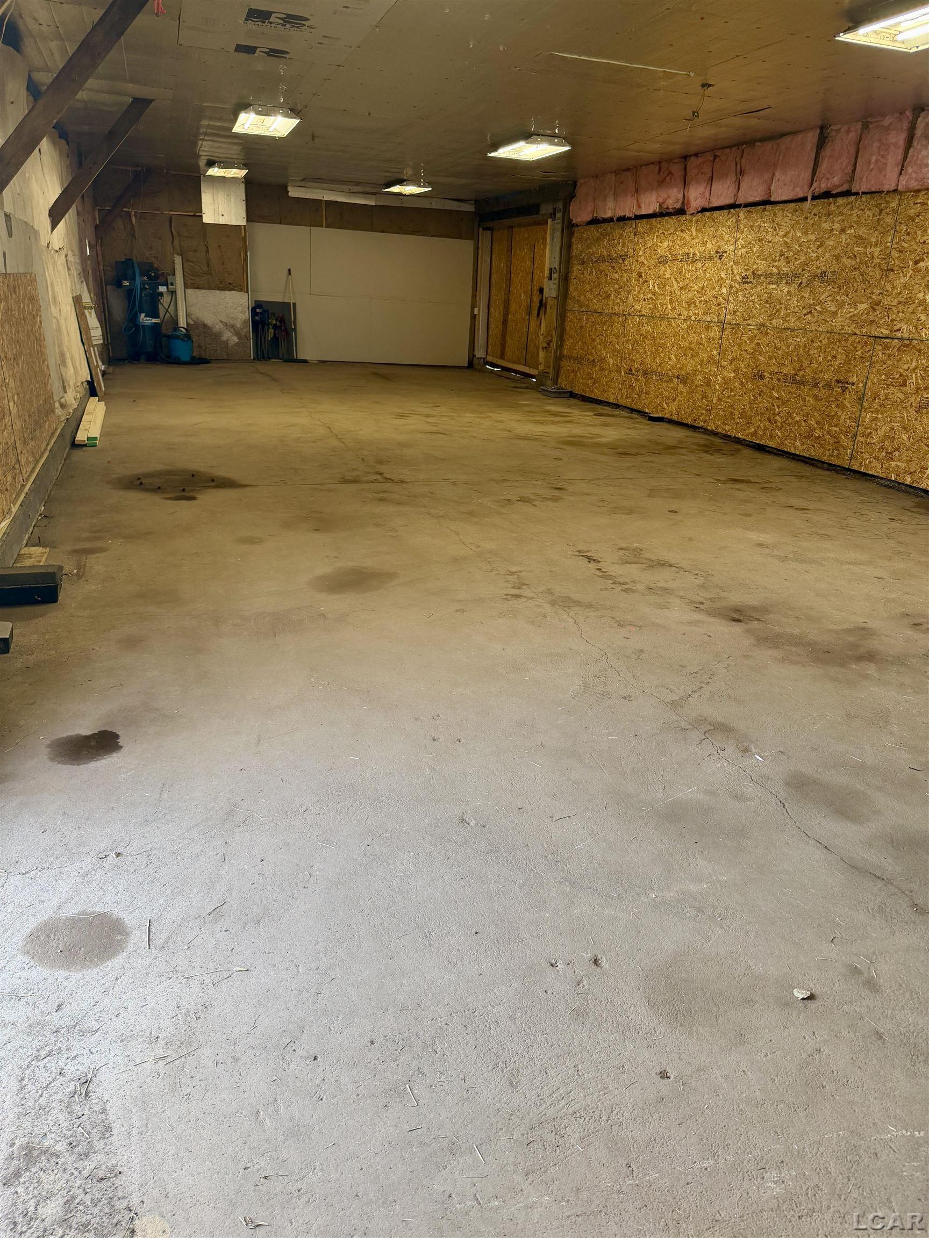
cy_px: 619
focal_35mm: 24
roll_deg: -3.9
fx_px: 859
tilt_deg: -19.9
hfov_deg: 56.8
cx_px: 464
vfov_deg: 71.6
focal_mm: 6.76
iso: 125
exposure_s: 1/60
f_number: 1.78
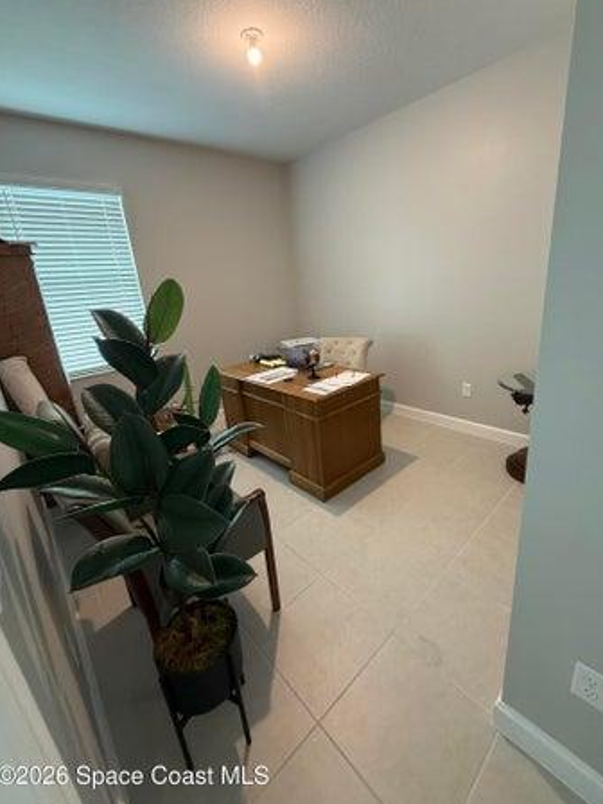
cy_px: 384
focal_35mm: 15
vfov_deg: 98.1
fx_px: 348
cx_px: 318
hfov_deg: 81.7
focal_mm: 2.22
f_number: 2.2
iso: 320
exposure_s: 1/60
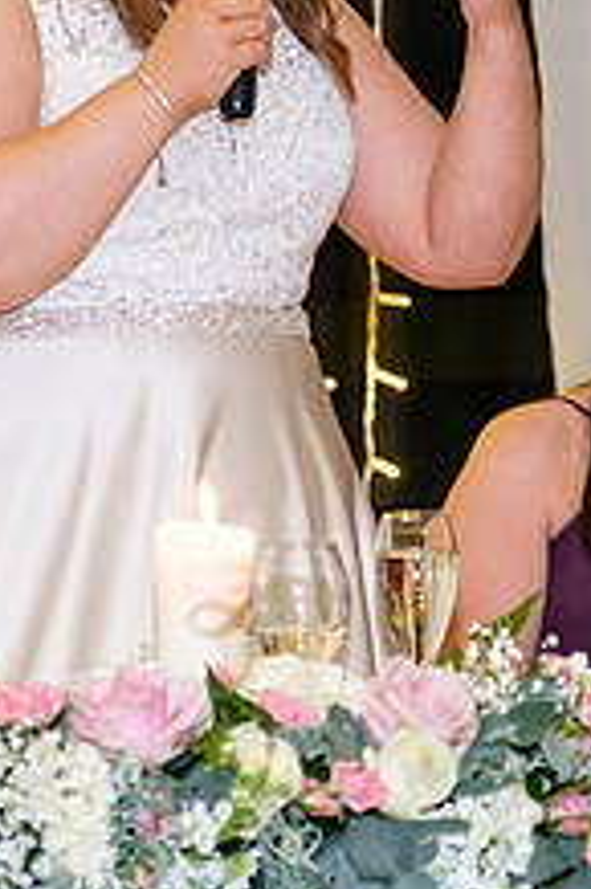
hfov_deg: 5.6
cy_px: 194
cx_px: 283
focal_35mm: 243
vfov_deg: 8.5
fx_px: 5993
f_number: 2.8
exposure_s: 1/160
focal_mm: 55
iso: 1600
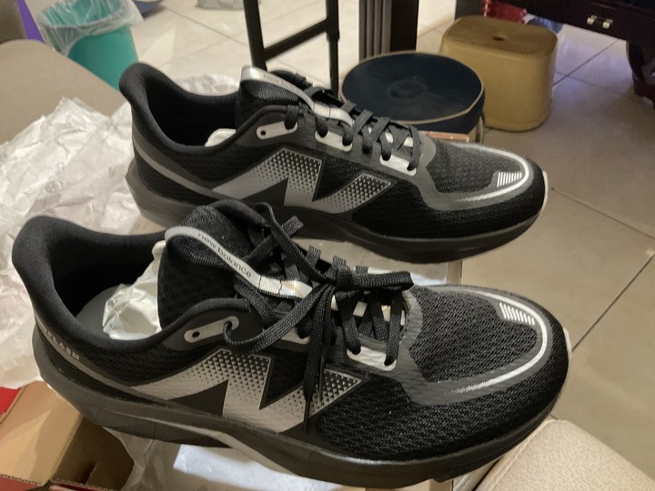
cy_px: 246
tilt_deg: -45.4
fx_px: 549
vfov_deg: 48.2
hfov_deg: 61.7
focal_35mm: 29
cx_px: 328
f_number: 1.8
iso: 500
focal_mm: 3
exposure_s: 1/24
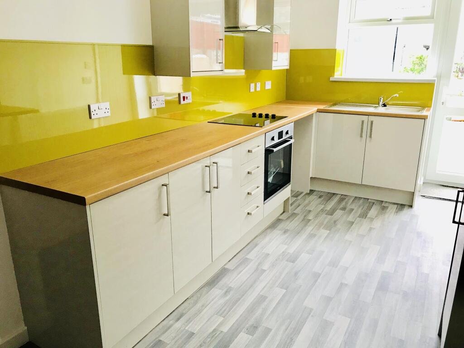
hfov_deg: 63.4
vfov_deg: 49.7
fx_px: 375
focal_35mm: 28
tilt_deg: -17.9
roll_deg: +0.7
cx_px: 232
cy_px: 174
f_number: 1.8
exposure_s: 1/33
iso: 25
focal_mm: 3.99
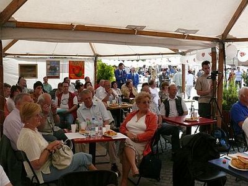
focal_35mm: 35
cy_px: 93
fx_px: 251
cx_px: 124
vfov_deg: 40.7
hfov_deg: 52.6
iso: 400
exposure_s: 1/400
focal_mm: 7.4
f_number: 8
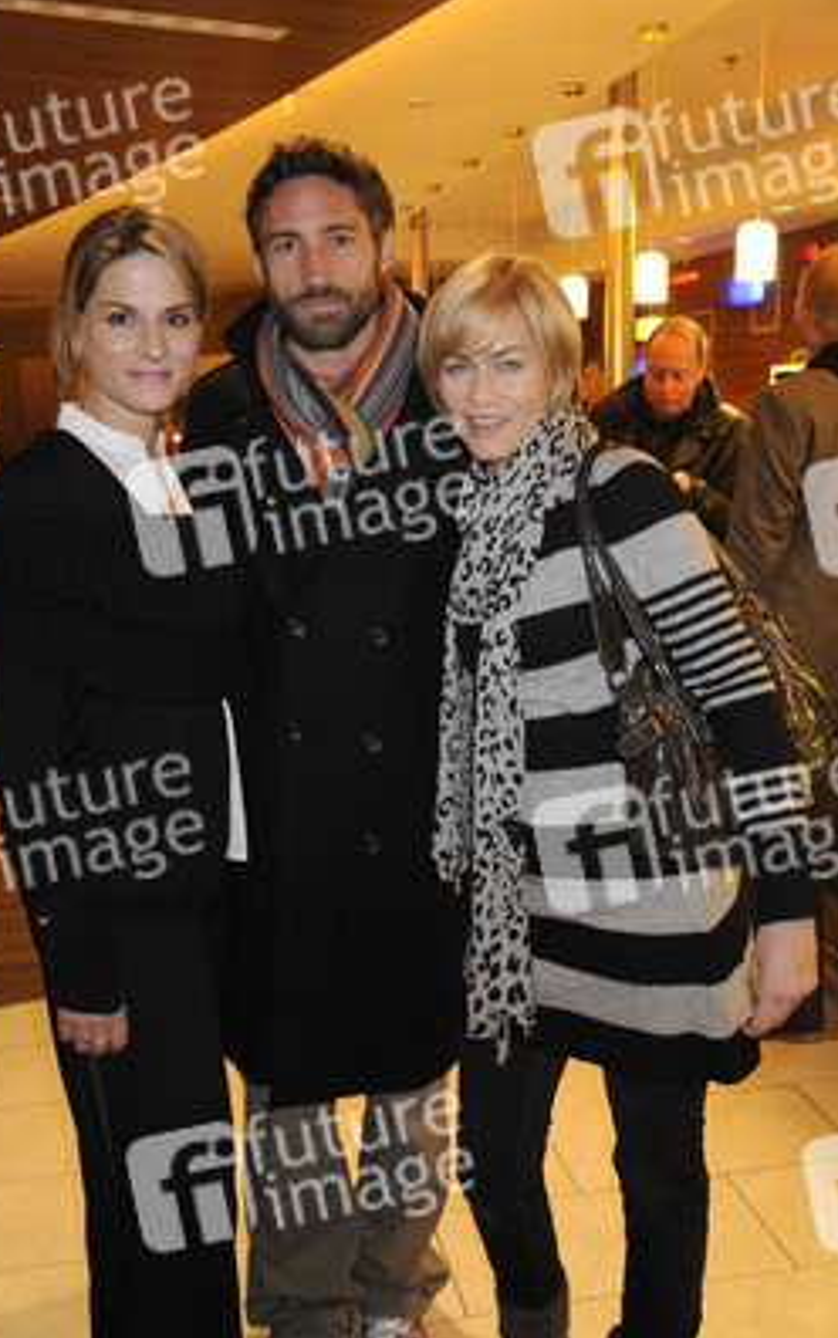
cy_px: 666
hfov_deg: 35.4
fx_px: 1314
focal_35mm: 36
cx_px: 399
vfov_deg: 54.0
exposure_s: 1/30
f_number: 5.6
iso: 1250
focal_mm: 35
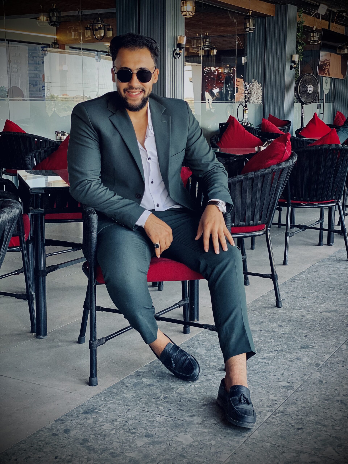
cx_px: 174
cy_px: 232
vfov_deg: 36.8
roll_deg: -0.8
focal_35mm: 52
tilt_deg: -9.5
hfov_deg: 28.0
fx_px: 697
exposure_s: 1/122
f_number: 2
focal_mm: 6
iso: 160
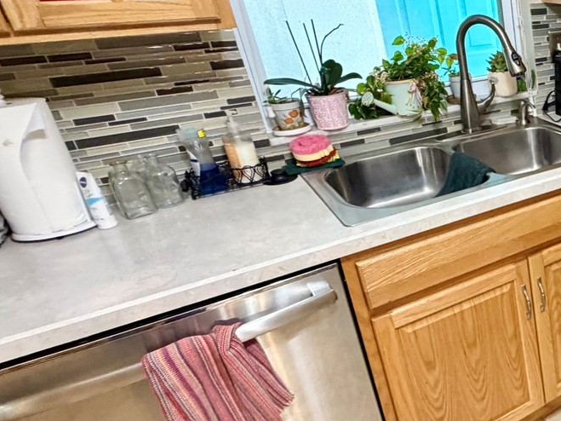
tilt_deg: -24.1
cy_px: 204
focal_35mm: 34
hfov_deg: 40.0
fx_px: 551
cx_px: 660
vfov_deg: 41.8
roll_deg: +1.1
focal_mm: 2.22
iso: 320
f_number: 2.2
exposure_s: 1/60
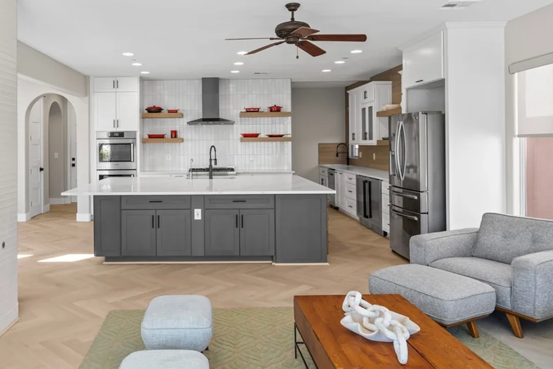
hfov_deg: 61.1
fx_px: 461
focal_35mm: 30
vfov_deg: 43.3
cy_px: 142
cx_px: 209
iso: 400
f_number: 8
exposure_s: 1/2.5
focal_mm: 24
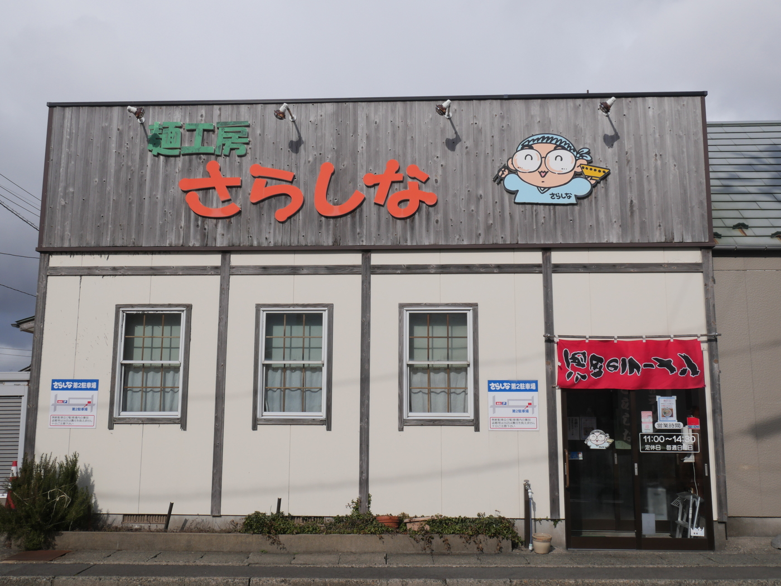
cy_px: 293
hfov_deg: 54.0
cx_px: 390
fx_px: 767
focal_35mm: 34
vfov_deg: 41.8
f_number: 10
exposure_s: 1/500
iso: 200
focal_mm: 17
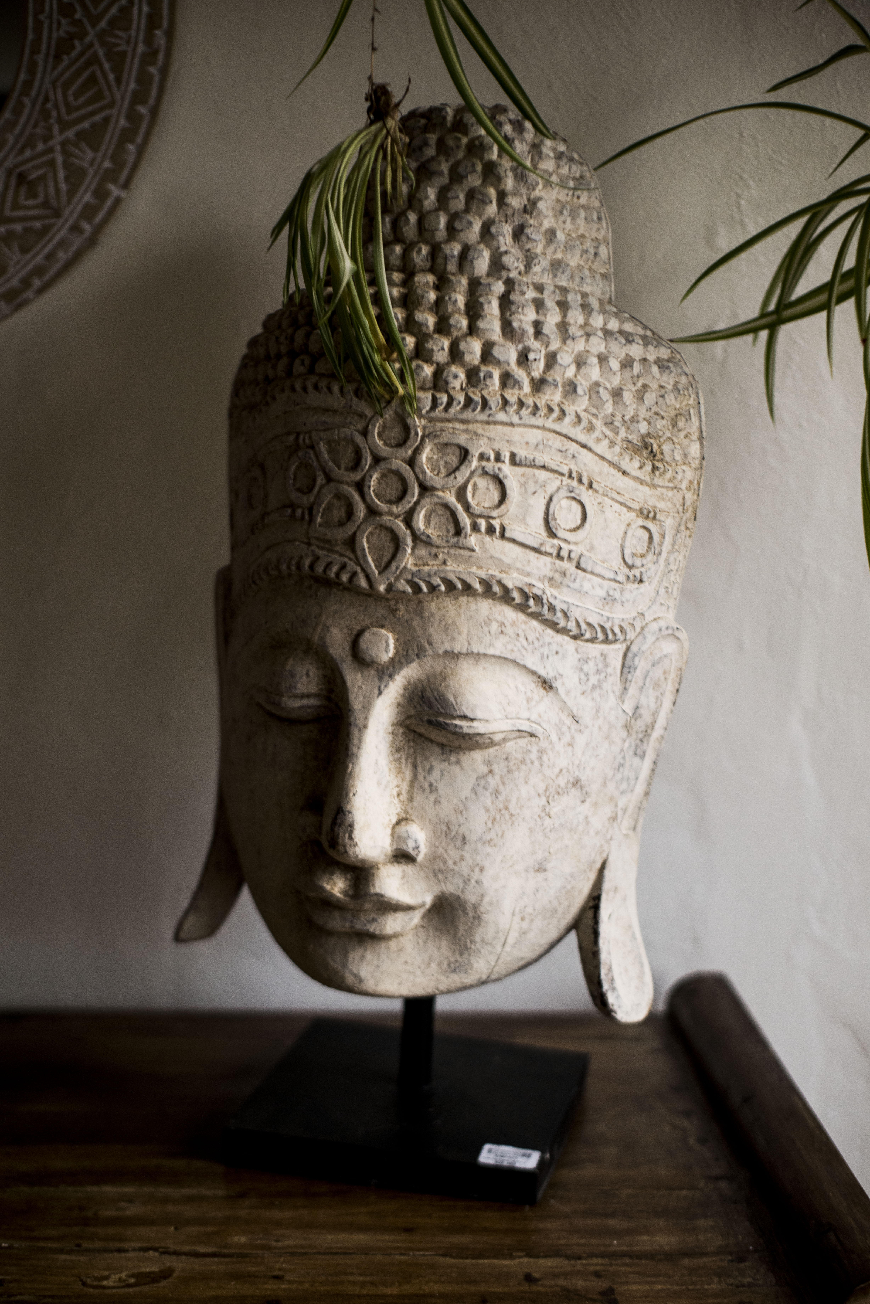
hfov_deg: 27.0
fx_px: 1811
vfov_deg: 39.6
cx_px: 435
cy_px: 652
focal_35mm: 50
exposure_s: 1/125
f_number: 2.2
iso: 450
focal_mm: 50
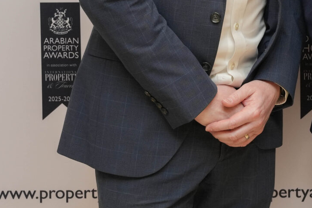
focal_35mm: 135
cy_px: -83
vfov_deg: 9.9
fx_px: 1169
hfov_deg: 14.4
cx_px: 438
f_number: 4.5
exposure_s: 1/160
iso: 800
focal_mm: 38
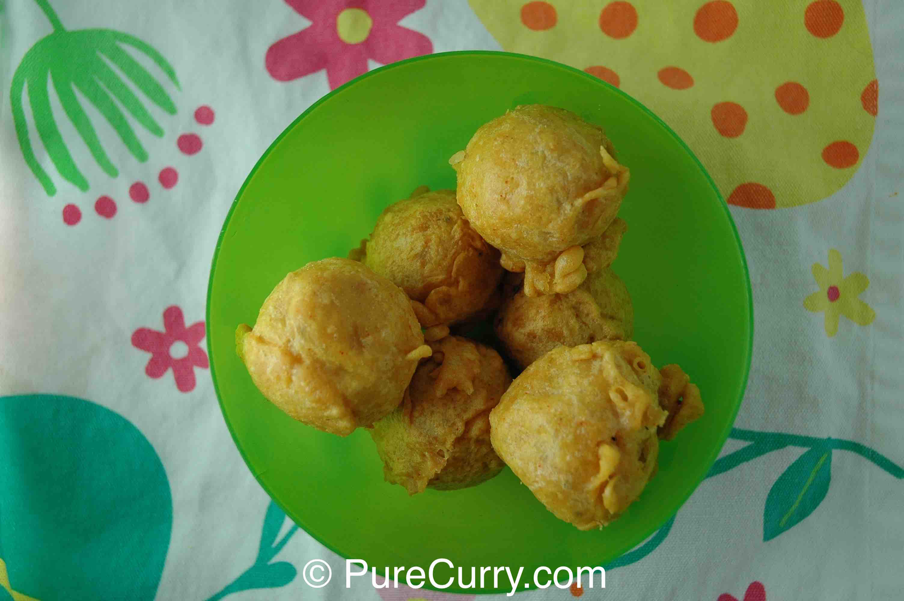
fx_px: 1091
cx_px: 452
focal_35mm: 44
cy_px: 300
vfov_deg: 30.8
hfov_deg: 45.0
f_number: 4
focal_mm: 29
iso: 400
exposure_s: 1/80
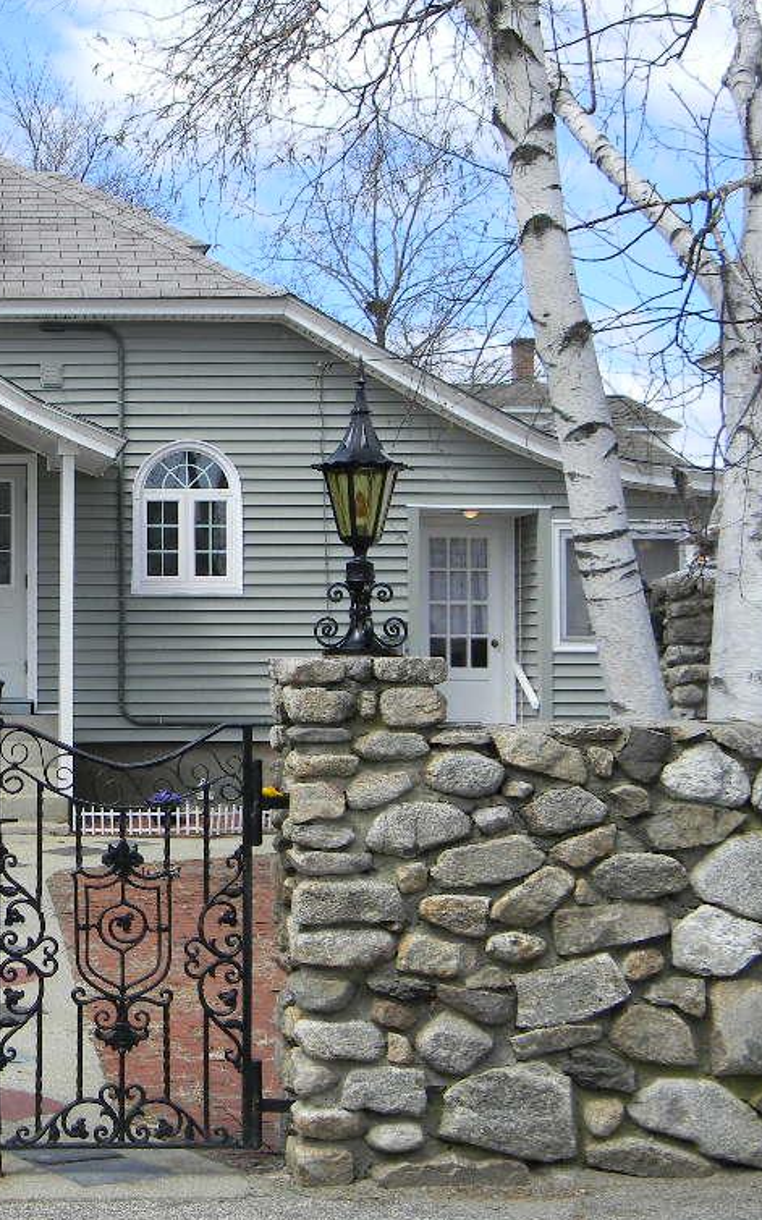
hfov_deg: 21.2
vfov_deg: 34.6
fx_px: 1961
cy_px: 607
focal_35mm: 59
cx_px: 0
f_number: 3.8
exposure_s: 1/462
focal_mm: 7.3
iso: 80
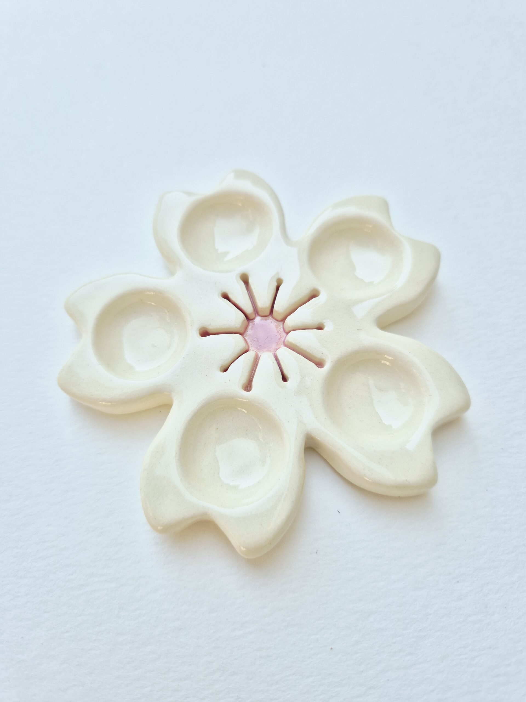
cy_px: 351
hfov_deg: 58.9
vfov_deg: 73.9
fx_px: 466
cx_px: 263
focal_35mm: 23
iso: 25
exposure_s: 1/277
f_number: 1.8
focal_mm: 5.4
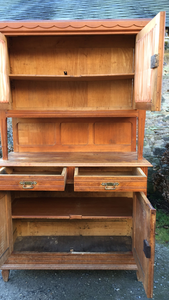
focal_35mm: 32
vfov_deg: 61.0
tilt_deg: -9.7
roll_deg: -0.7
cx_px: 78
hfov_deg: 36.7
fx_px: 255
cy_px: 150
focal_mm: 4.15
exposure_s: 1/50
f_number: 2.2
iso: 32
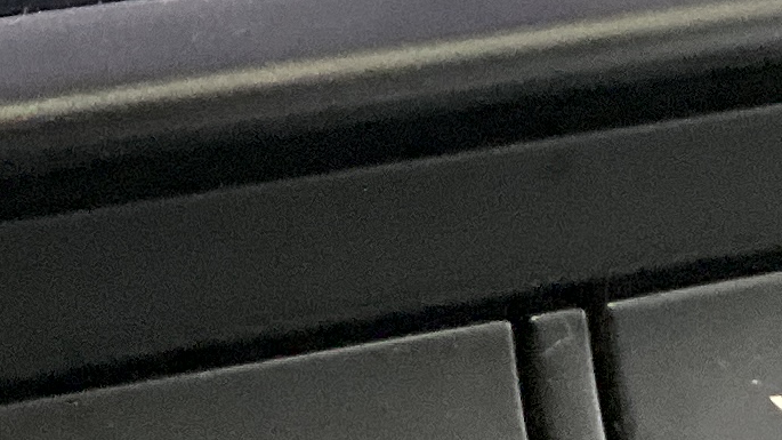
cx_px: 145
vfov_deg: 6.0
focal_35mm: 186
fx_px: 3856
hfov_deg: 11.5
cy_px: -873
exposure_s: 1/43
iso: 160
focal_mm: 3
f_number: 1.8
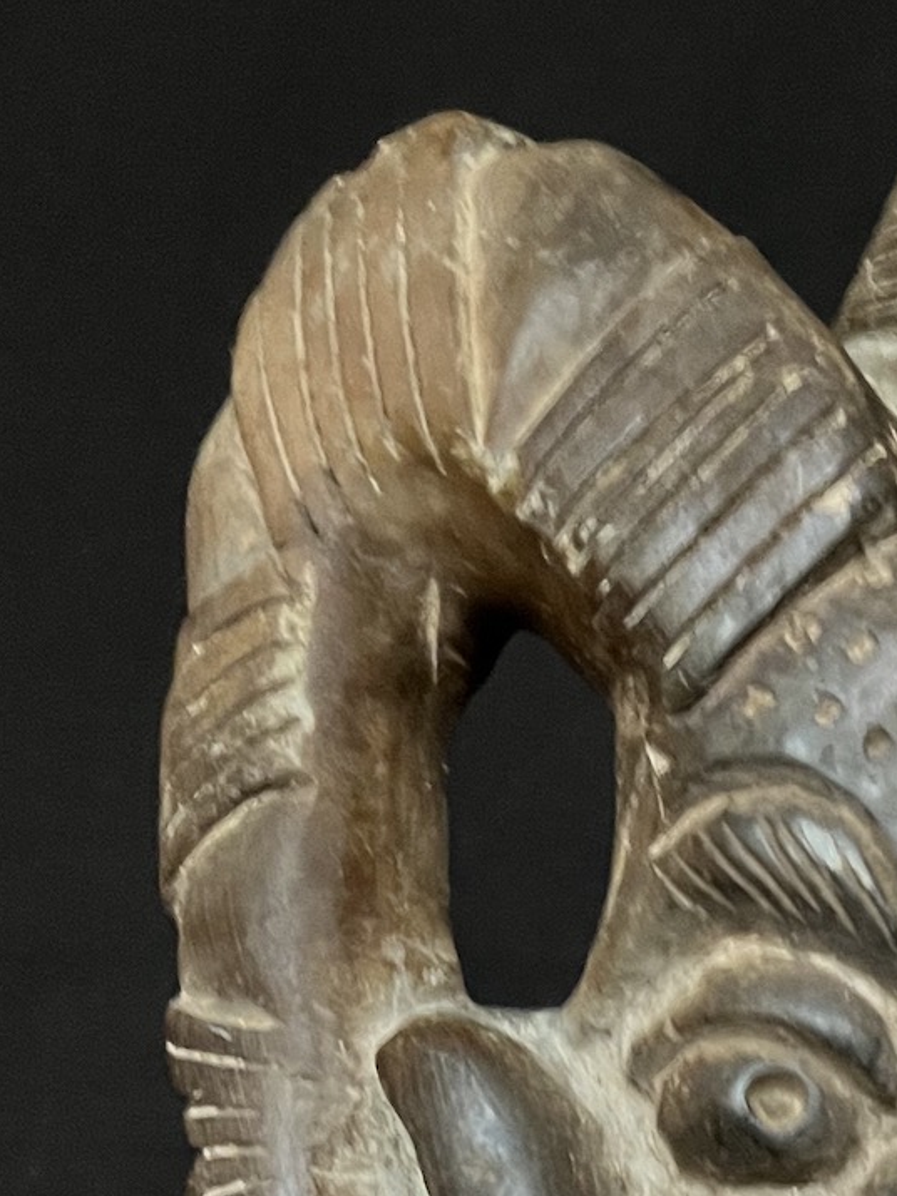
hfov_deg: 18.0
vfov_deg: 21.7
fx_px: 2765
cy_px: 1609
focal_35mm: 80
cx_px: 905
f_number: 1.6
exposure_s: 1/35
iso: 640
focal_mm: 5.1
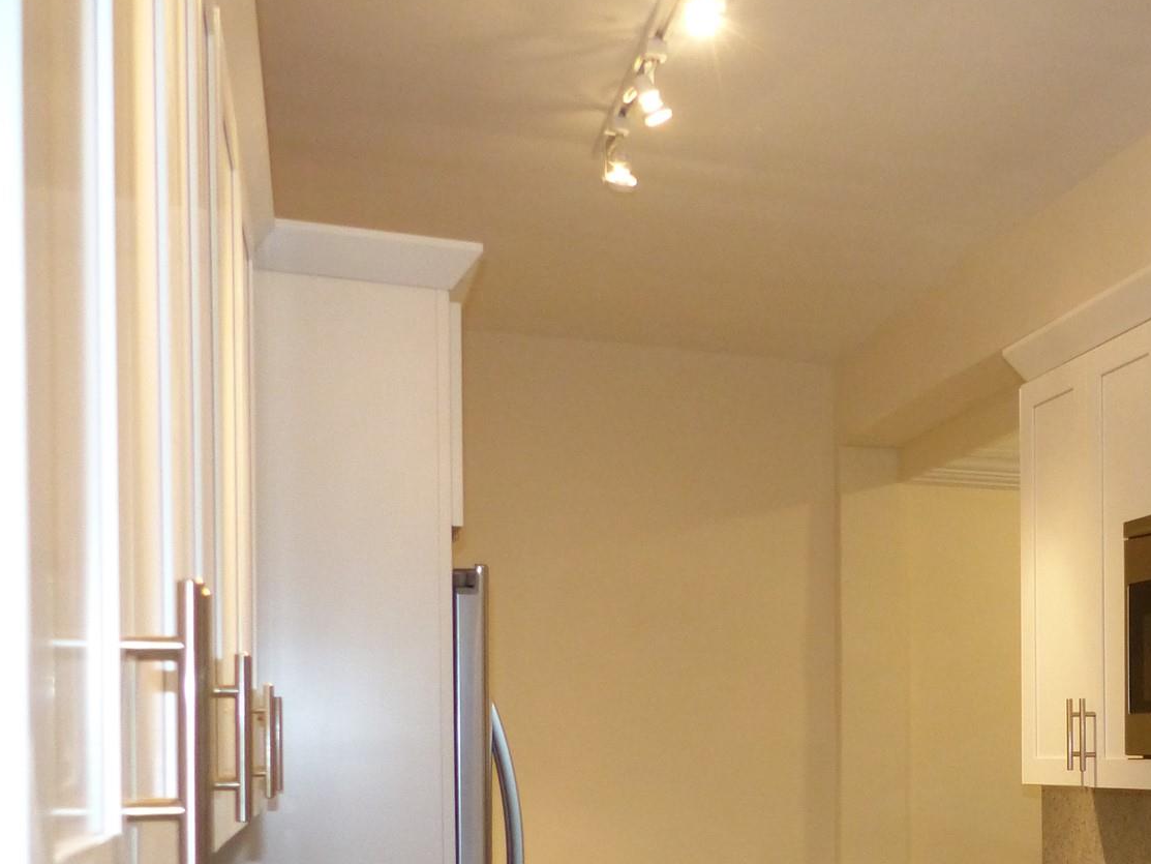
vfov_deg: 30.3
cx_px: 1046
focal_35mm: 46
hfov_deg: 38.3
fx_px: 1530
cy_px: 765
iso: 400
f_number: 2.8
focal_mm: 4.5
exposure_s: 1/60
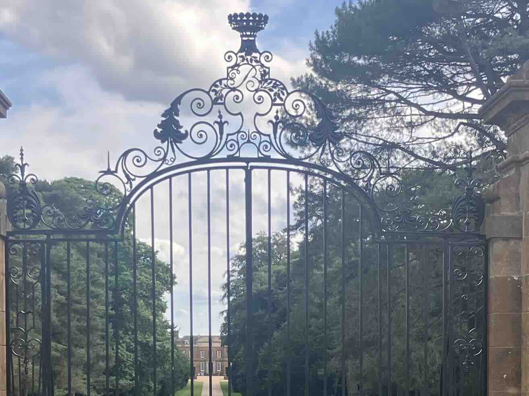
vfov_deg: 16.7
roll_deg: -0.4
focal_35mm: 86
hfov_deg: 22.7
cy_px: 419
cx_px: 322
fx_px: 1314
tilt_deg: -1.4
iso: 32
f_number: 1.8
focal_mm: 3.99
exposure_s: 1/415
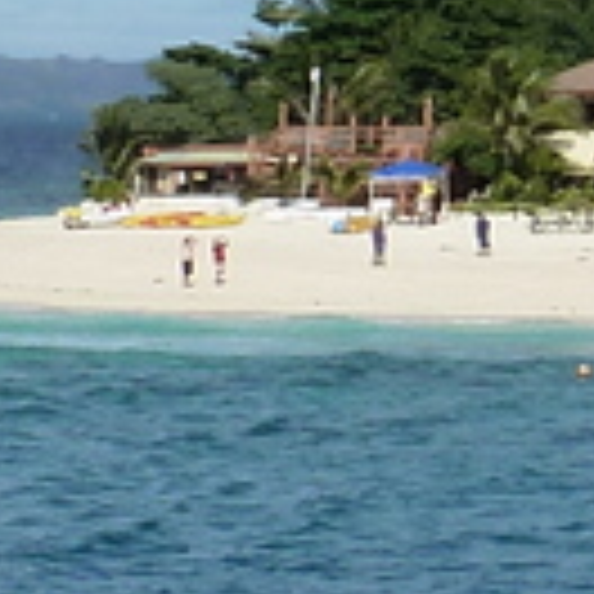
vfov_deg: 6.8
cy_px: 81
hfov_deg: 6.3
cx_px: 1692
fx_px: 4989
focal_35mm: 257
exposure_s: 1/640
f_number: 5.6
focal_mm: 5.3
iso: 125
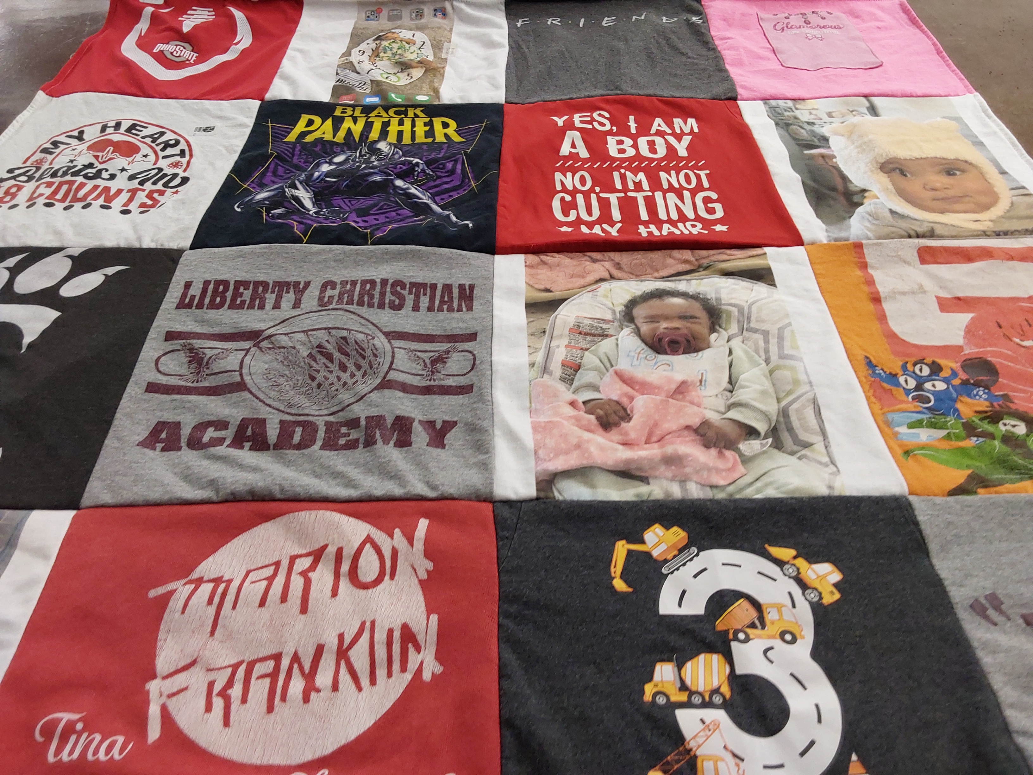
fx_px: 836
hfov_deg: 63.4
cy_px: 388
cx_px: 516
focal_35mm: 28
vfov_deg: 49.7
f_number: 1.9
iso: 80
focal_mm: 2.91
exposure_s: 1/50
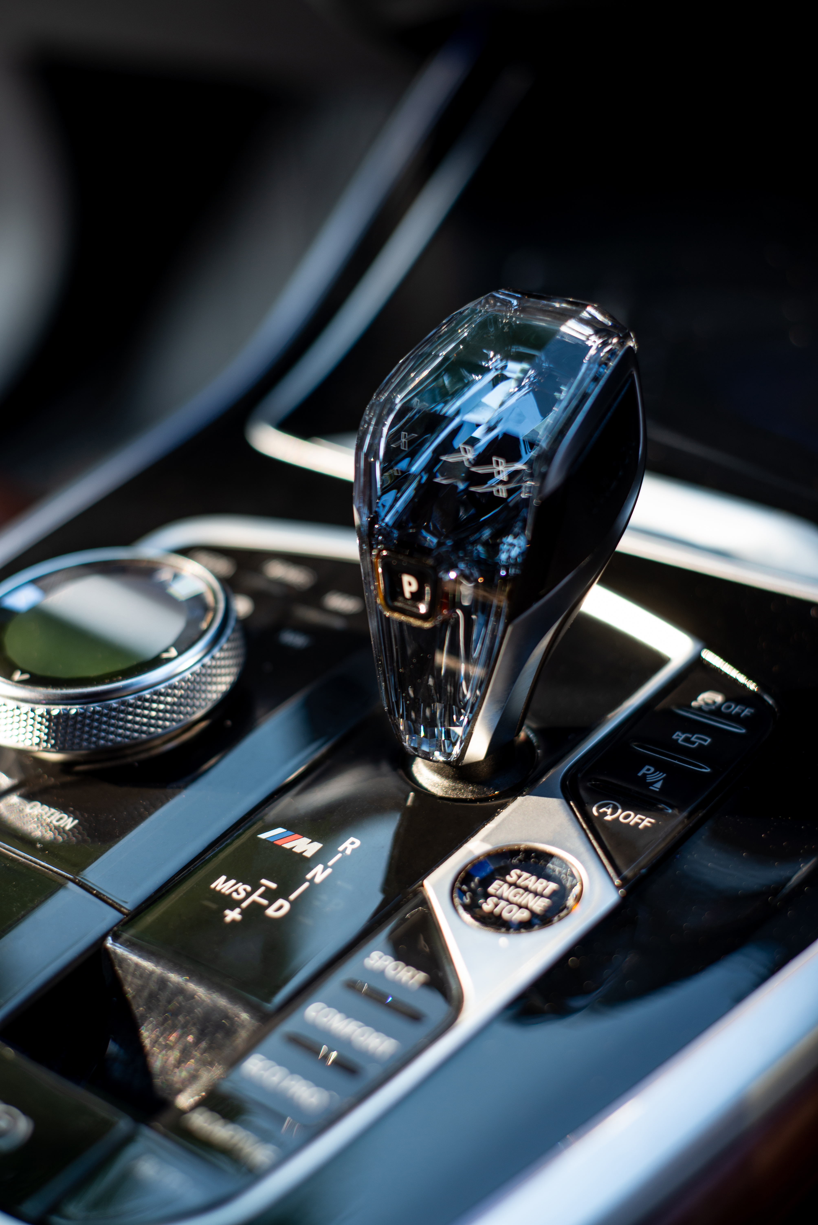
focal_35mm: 50
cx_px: 409
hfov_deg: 27.0
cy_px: 612
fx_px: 1702
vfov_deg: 39.6
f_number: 2.8
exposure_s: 1/125
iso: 100
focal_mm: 50
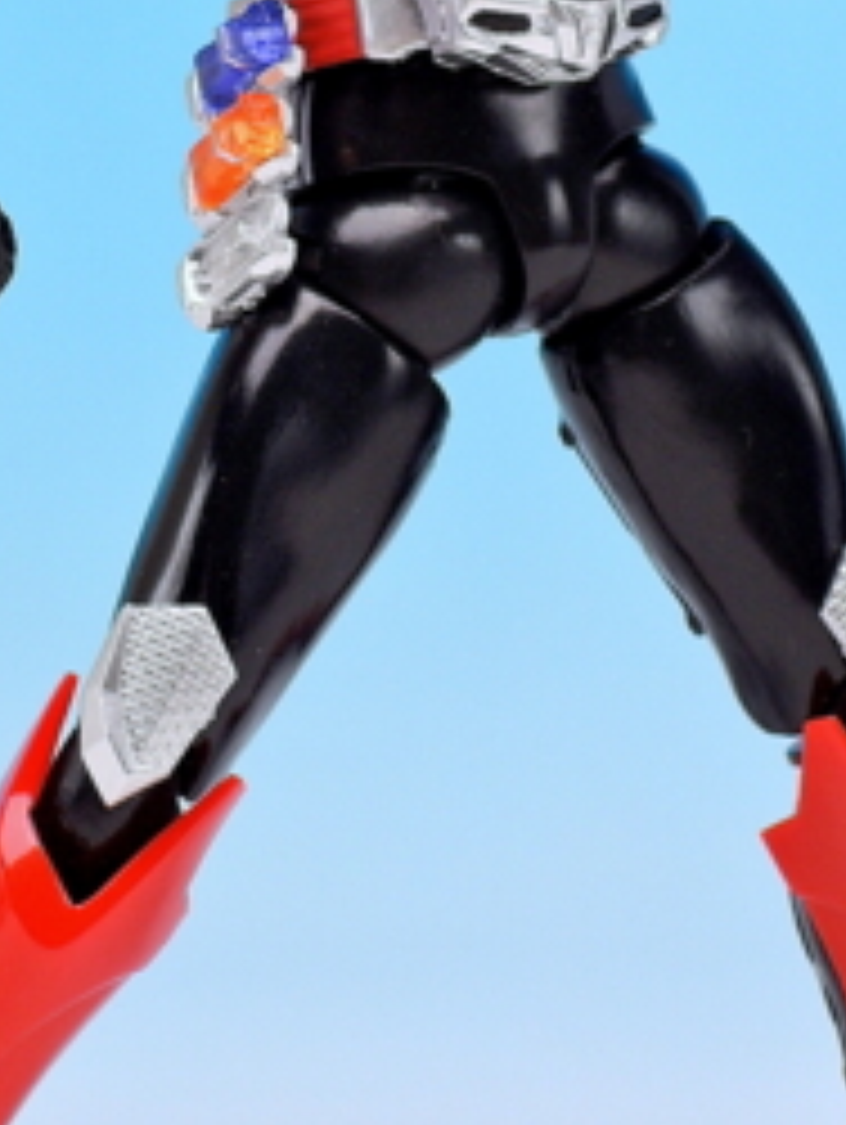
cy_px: 225
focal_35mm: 204
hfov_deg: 7.3
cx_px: 414
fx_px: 6636
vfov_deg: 9.7
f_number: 5.6
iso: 80
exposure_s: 1/4
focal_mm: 18.2
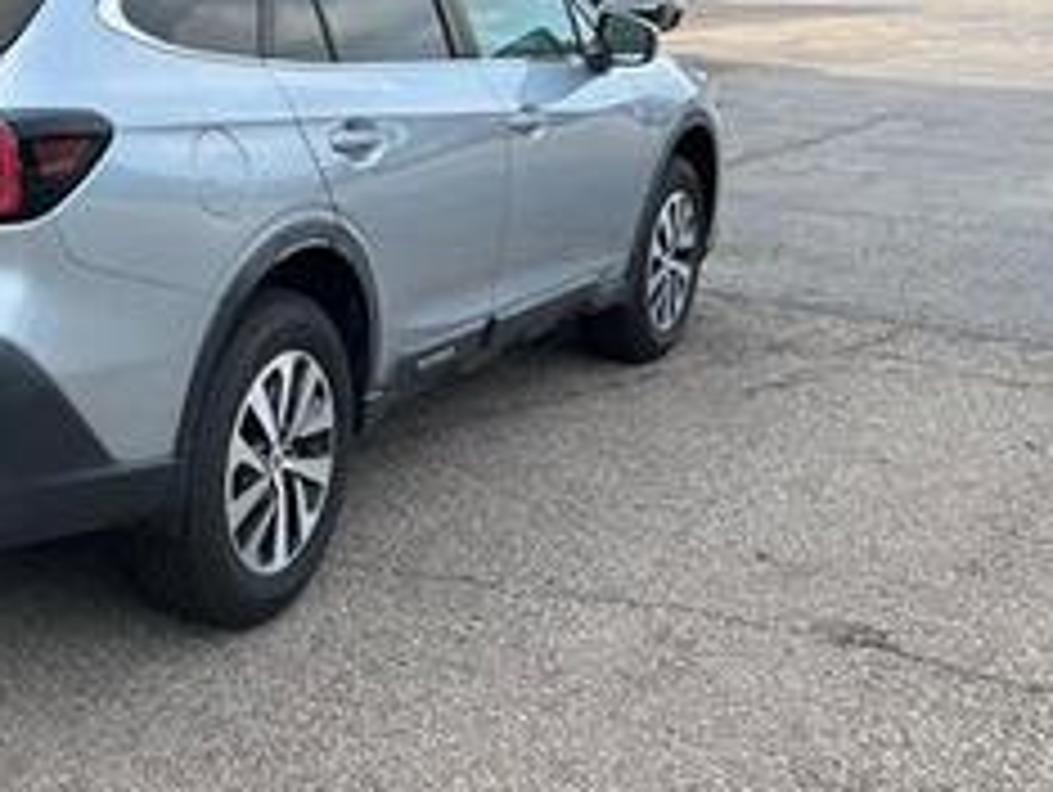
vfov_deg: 25.7
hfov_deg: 31.4
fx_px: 1705
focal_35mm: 56
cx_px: -32
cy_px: 162
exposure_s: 1/887
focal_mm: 5.7
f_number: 1.5
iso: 50
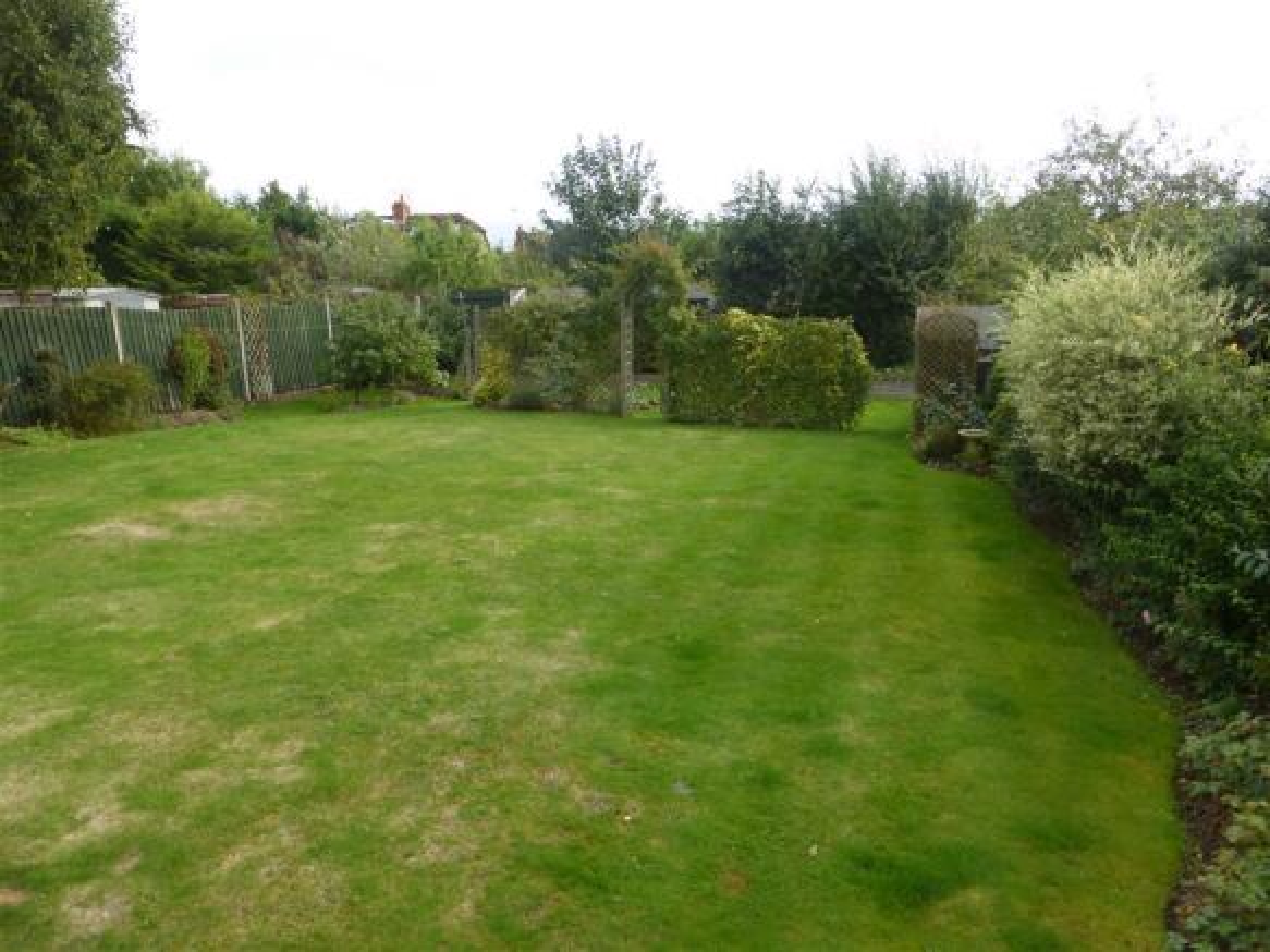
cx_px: 635
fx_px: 880
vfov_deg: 56.8
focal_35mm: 24
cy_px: 476
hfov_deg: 71.6
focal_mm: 4.3
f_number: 4
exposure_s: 1/320
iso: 100
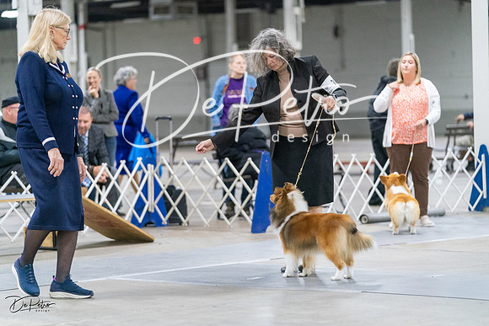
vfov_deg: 10.9
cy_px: 163
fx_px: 1712
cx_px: 244
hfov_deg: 16.3
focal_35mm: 126
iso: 6400
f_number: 2.8
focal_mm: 126
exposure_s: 1/200
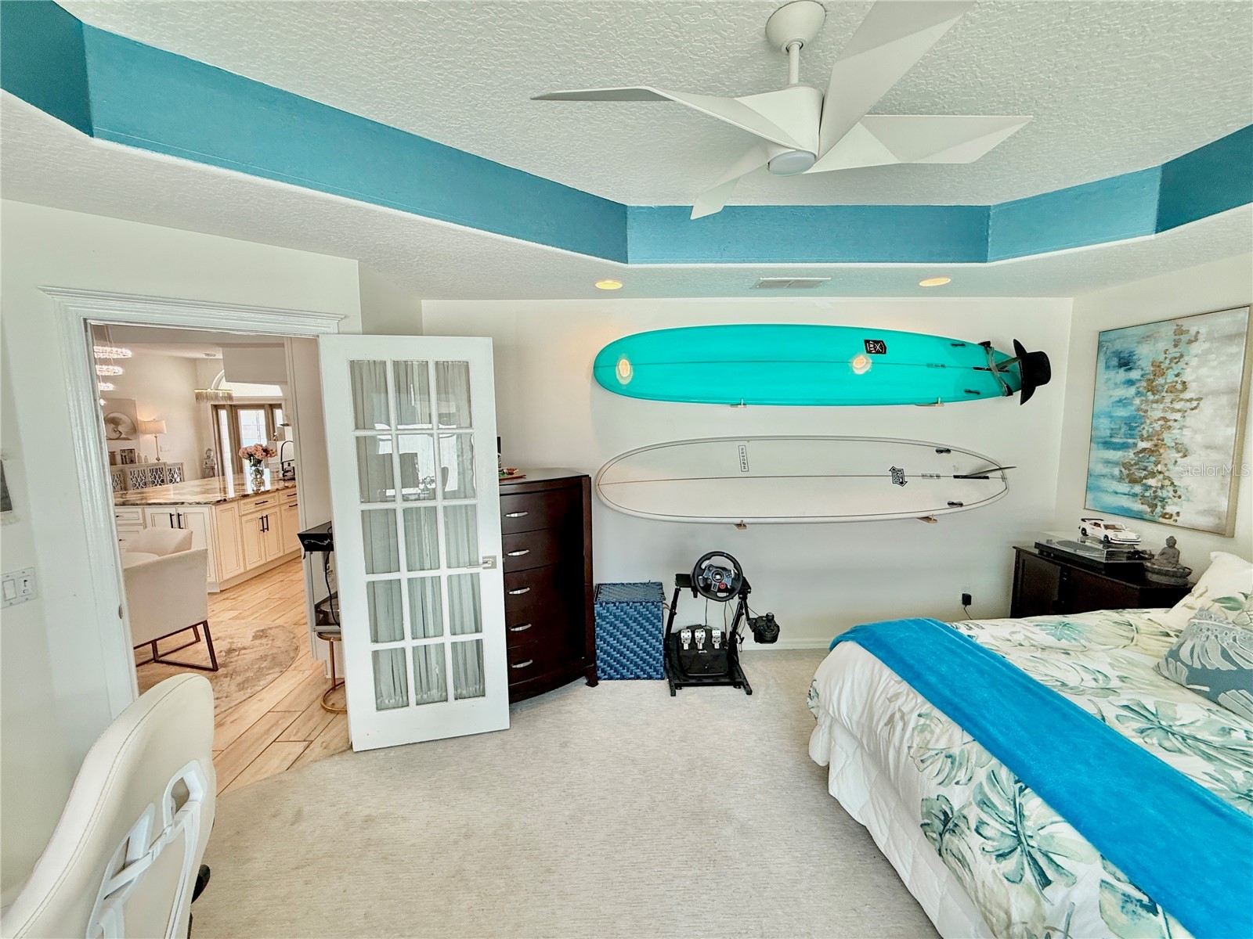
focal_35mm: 14
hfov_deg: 102.1
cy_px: 470
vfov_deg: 85.7
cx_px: 626
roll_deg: +0.8
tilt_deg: -5.4
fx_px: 507
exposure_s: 1/120
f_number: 2.2
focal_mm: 2.22
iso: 80
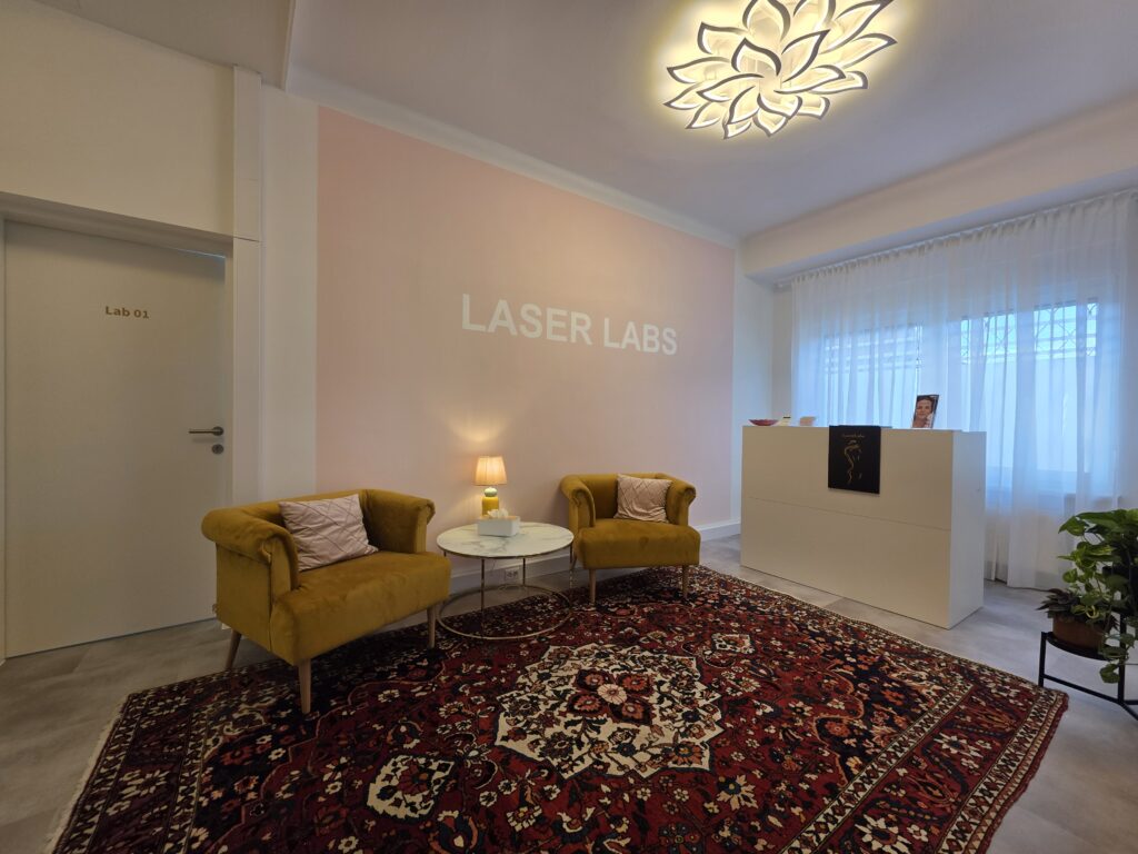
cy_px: 427
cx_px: 569
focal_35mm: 13
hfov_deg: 106.2
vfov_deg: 89.9
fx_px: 427
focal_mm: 2.2
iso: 32
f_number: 1.9
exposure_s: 1/100
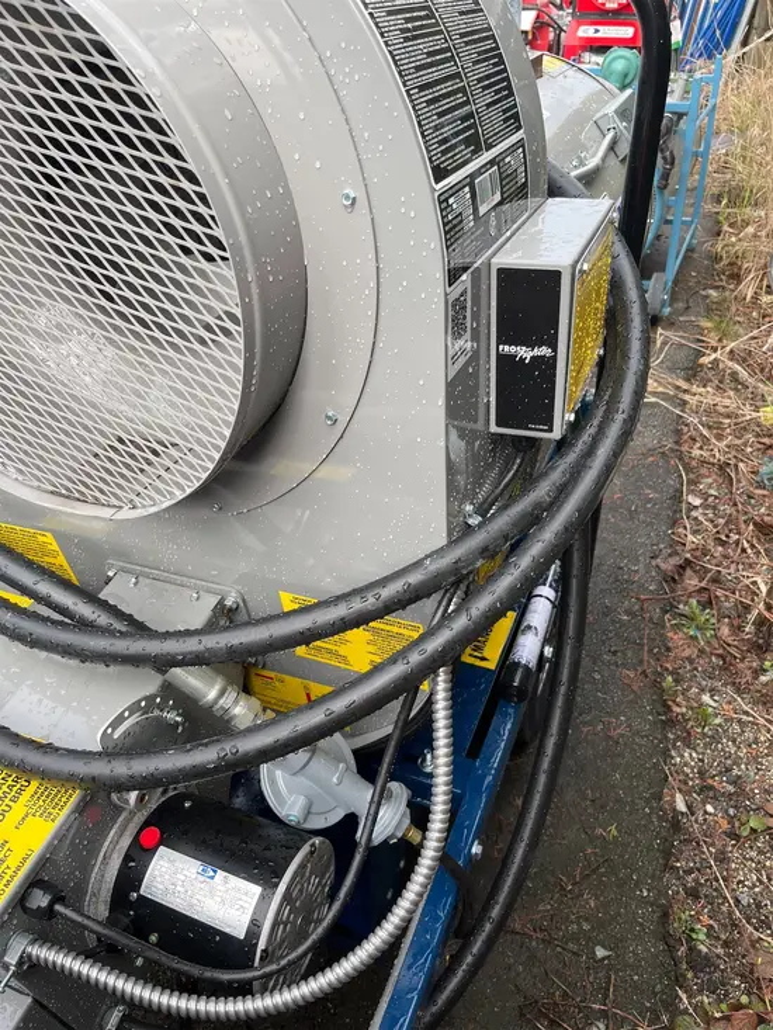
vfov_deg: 67.3
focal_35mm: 26
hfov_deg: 53.1
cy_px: 515
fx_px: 774
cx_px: 386
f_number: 1.6
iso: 50
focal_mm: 5.1
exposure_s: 1/493
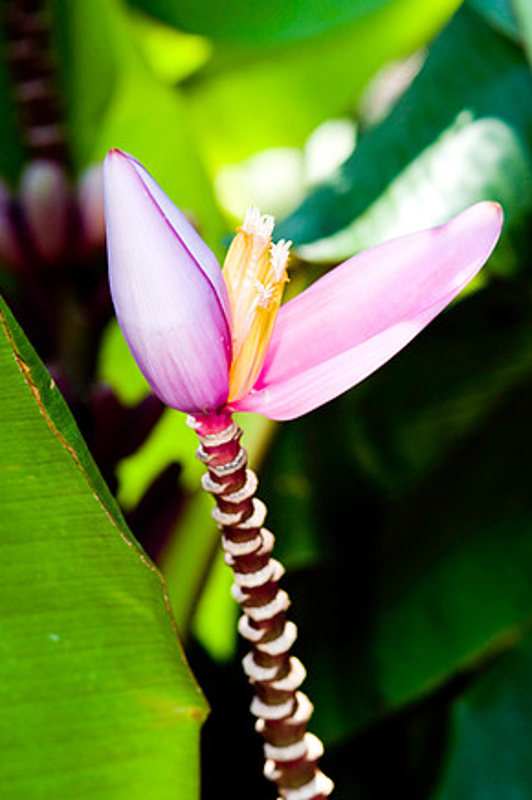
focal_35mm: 163
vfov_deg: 12.7
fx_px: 3608
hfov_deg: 8.4
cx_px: 269
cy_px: 402
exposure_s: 1/125
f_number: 8
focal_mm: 105
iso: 400
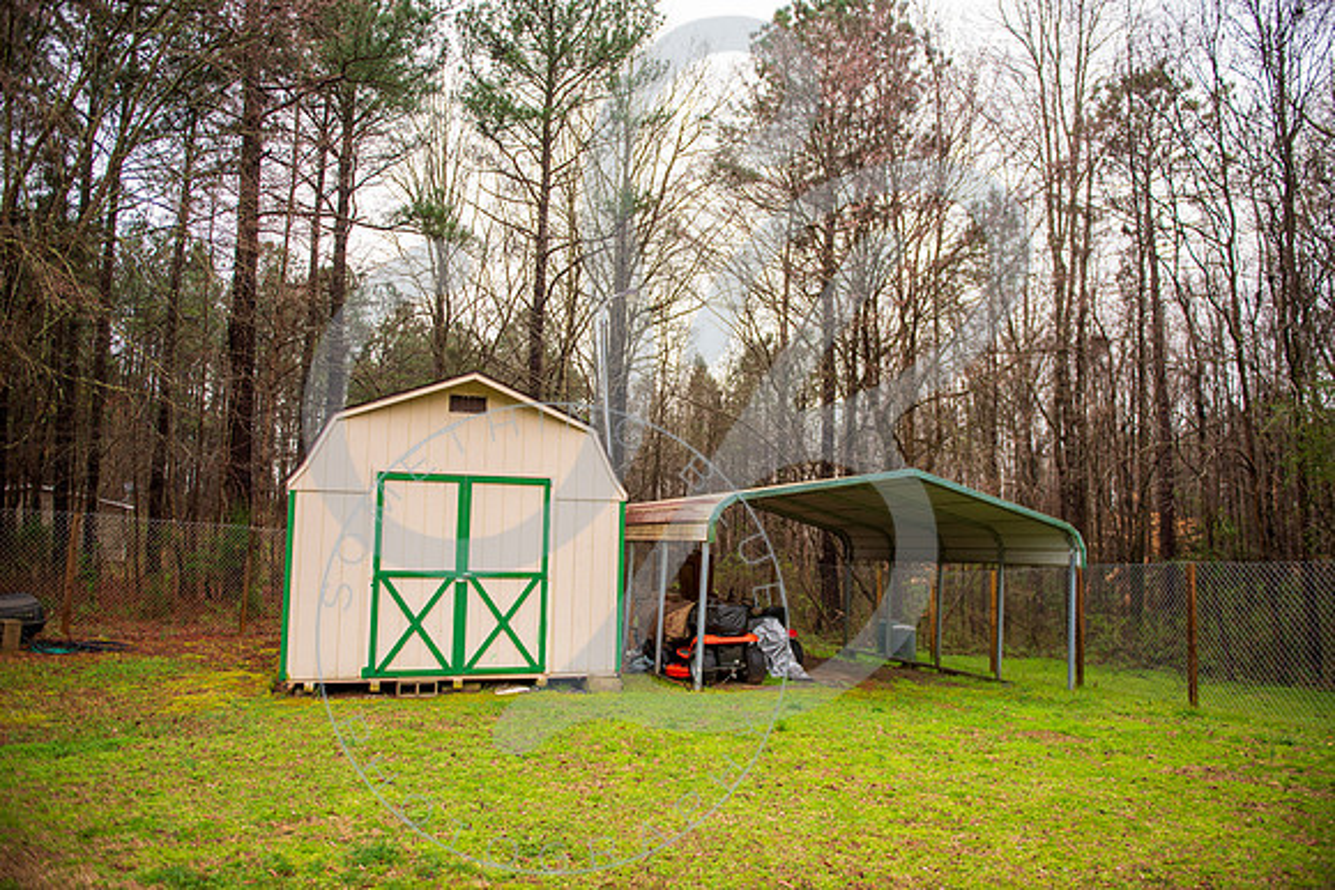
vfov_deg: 53.2
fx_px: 890
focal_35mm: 24
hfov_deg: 73.7
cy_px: 445
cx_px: 668
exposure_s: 1/400
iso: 200
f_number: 2.8
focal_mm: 24
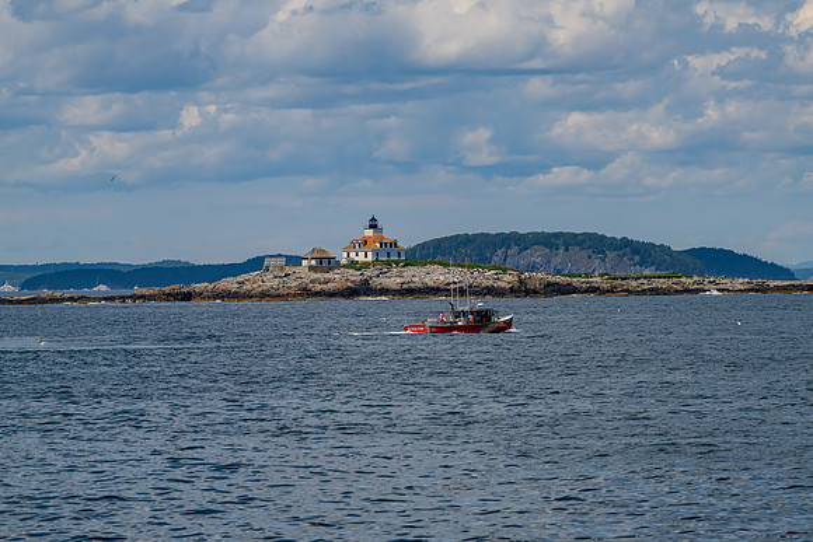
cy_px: 271
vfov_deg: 6.9
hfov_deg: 10.3
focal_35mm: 200
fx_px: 4518
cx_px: 406
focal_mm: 200
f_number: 8
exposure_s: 1/4000
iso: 720
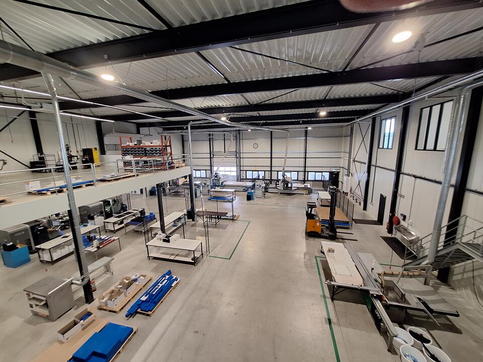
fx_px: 181
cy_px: 181
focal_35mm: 13
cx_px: 242
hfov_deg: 106.2
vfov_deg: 89.9
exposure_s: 1/50
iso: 200
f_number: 2.2
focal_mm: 1.74
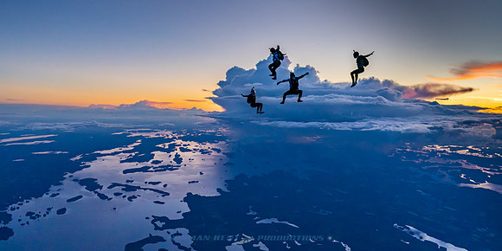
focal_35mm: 32
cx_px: 248
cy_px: 107
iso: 1000
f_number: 4
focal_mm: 28
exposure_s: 1/2000
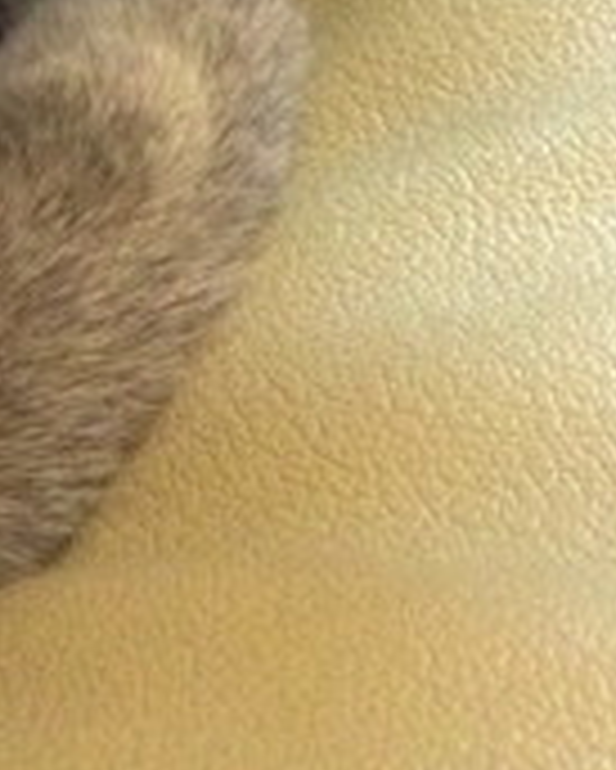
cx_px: -27
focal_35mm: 160
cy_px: -878
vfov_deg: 10.8
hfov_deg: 9.6
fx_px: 3643
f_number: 2.4
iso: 640
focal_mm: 4.28
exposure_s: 1/17
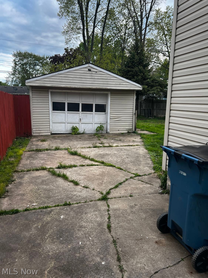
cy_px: 139
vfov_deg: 67.3
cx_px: 104
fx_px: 208
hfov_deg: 53.1
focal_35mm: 26
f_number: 1.5
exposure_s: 1/121
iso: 40
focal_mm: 5.7
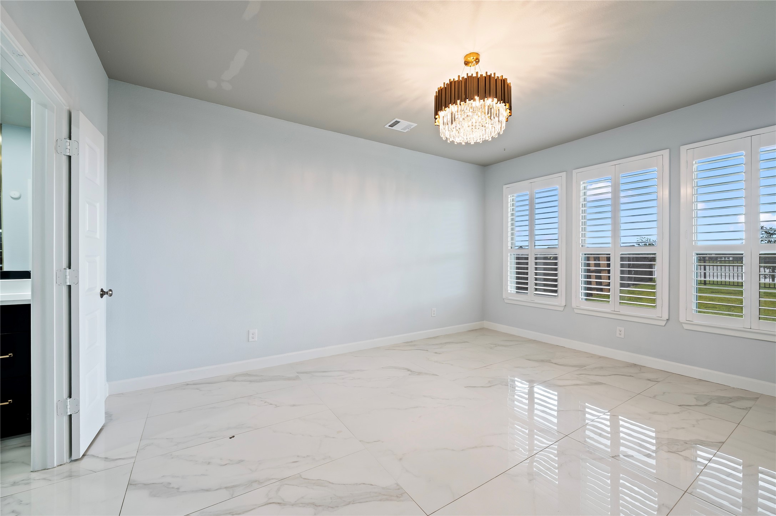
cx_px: 388
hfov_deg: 104.3
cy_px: 258
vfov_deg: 81.1
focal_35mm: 14
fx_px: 302
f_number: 6.3
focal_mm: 14
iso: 125
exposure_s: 1/5
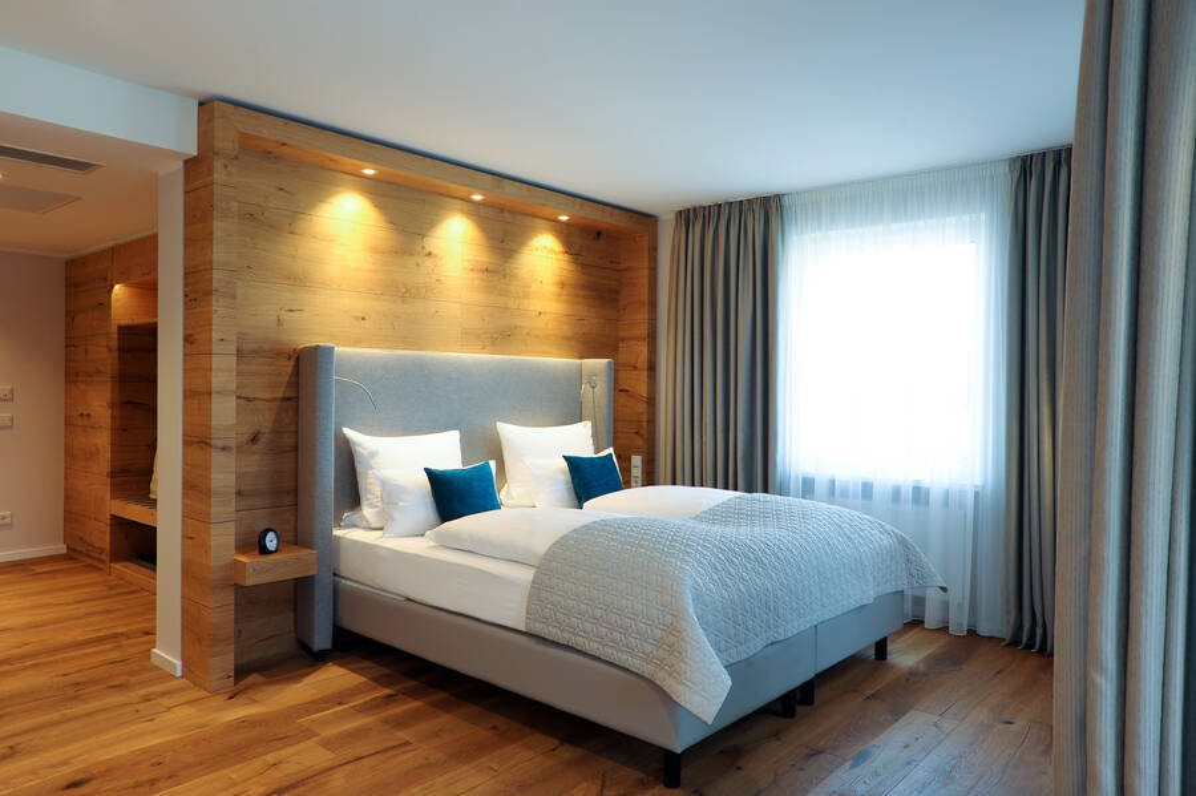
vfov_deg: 61.9
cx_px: 598
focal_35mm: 20
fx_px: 664
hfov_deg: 84.0
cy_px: 398
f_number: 11
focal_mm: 20
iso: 200
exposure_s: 1/5
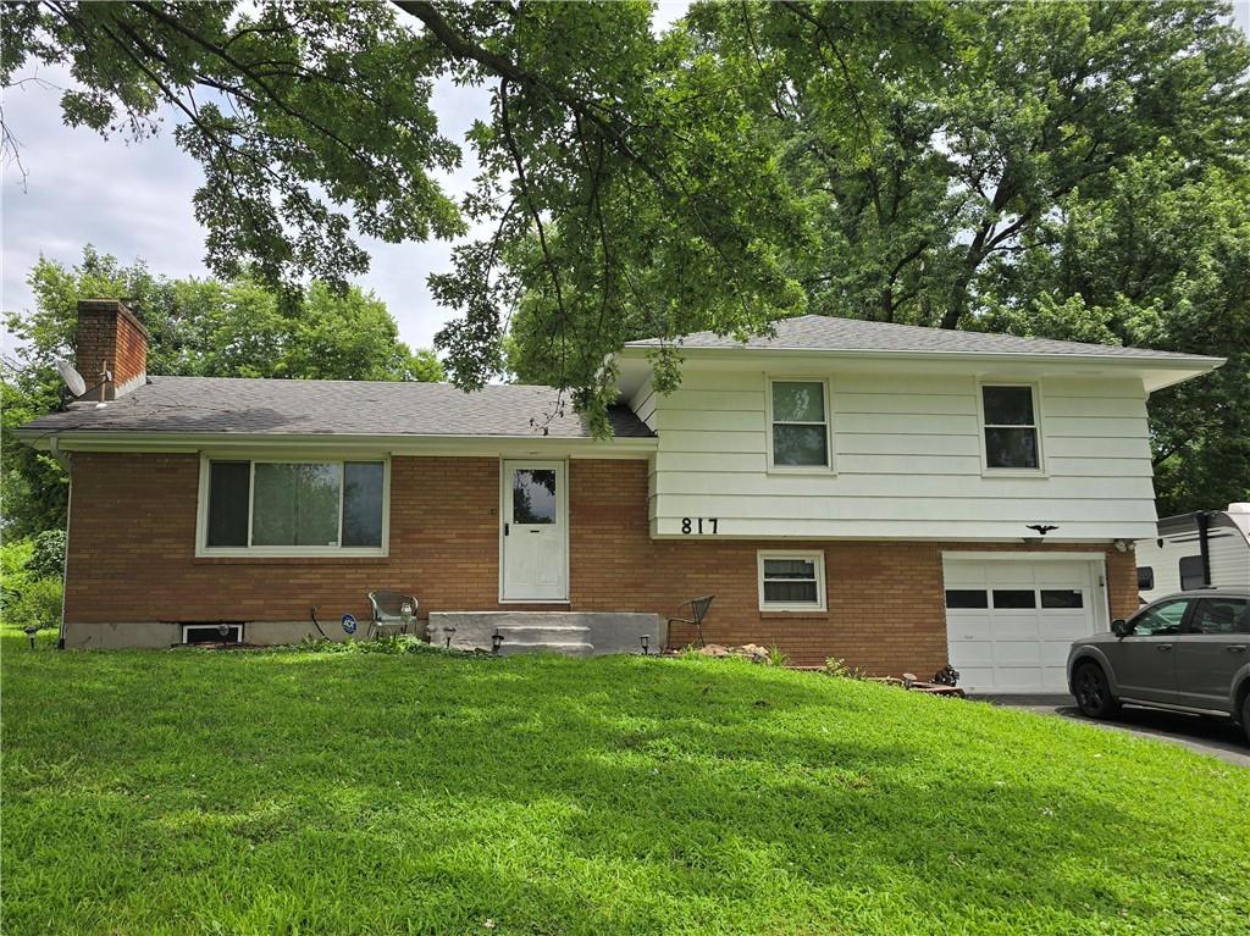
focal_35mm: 23
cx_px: 625
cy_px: 468
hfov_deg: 74.0
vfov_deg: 58.8
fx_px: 830
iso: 12
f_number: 1.7
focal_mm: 6.3
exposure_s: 1/714
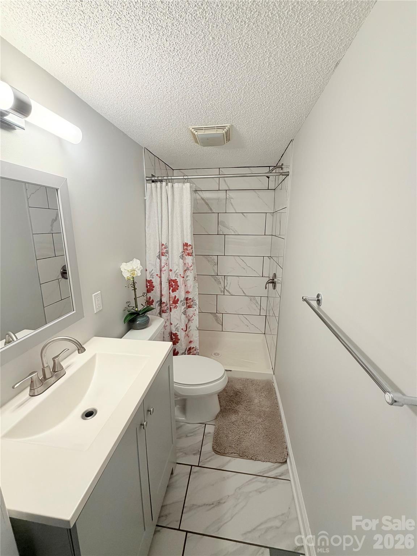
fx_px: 225
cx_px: 208
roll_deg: -0.1
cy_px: 278
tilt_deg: -12.3
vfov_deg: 102.1
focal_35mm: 14
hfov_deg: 85.7
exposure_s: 1/120
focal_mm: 2.22
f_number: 2.2
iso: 125
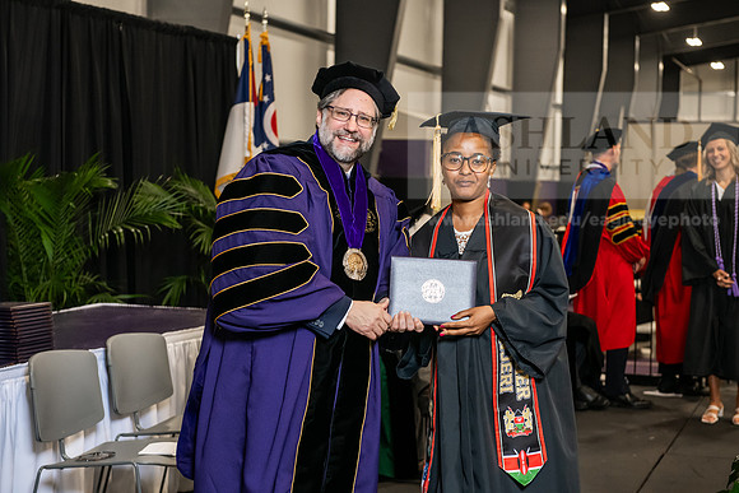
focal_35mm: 70
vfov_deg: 19.5
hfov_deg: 28.8
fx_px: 1437
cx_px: 370
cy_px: 246
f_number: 5
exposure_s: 1/200
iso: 2500
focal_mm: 70
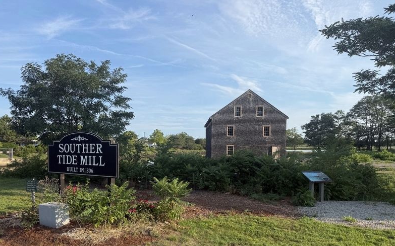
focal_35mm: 26
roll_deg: +0.1
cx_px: 196
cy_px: 150
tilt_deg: -1.1
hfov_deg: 70.4
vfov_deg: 47.2
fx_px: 280
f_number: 1.78
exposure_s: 1/3021
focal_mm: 6.76
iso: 80
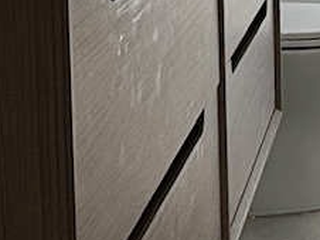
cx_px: 357
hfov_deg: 15.1
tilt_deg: -3.9
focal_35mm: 127
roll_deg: +0.3
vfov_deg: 11.2
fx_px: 1173
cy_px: -126
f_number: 2.2
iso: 40
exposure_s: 1/245
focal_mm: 2.22
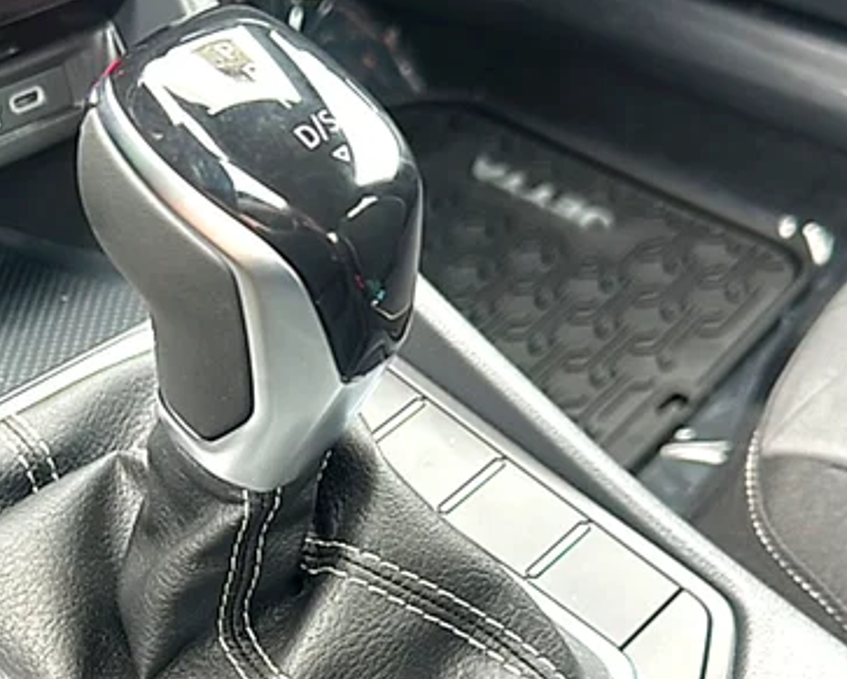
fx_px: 1179
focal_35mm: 47
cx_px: 201
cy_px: 531
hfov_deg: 38.4
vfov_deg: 31.4
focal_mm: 6.86
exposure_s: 1/40
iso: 80
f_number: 1.78
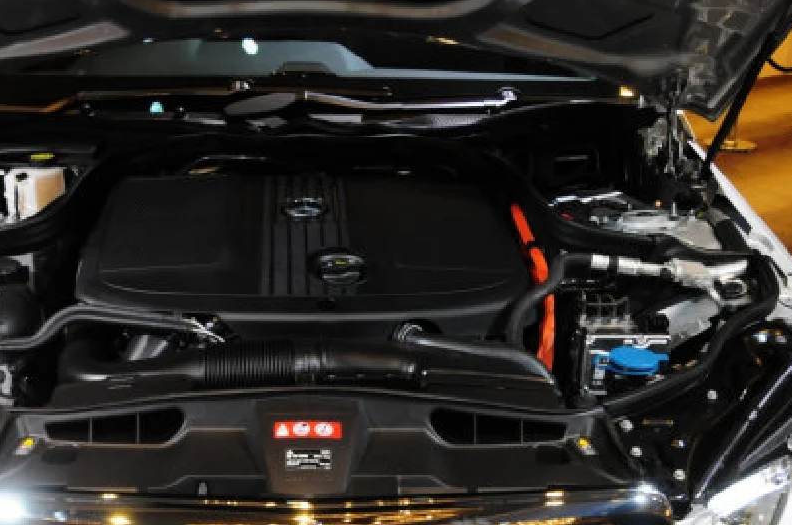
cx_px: 327
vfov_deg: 26.5
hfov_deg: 39.5
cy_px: 395
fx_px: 1098
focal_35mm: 50
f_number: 4
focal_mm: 22
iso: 1000
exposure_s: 1/80
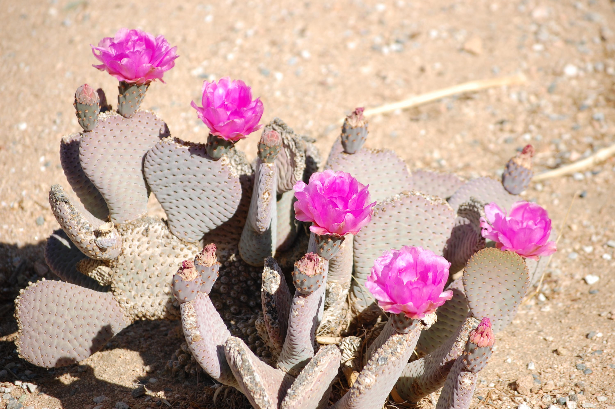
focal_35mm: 150
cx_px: 308
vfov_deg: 9.1
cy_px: 204
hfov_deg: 13.7
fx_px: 2560
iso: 200
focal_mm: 100
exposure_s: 1/640
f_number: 6.3
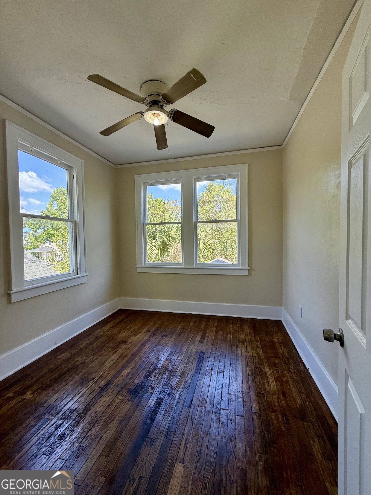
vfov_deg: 102.1
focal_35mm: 14
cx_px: 186
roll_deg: +0.9
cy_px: 248
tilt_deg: -0.9
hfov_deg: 85.7
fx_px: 200
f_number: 2.2
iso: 64
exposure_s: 1/249
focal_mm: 2.22
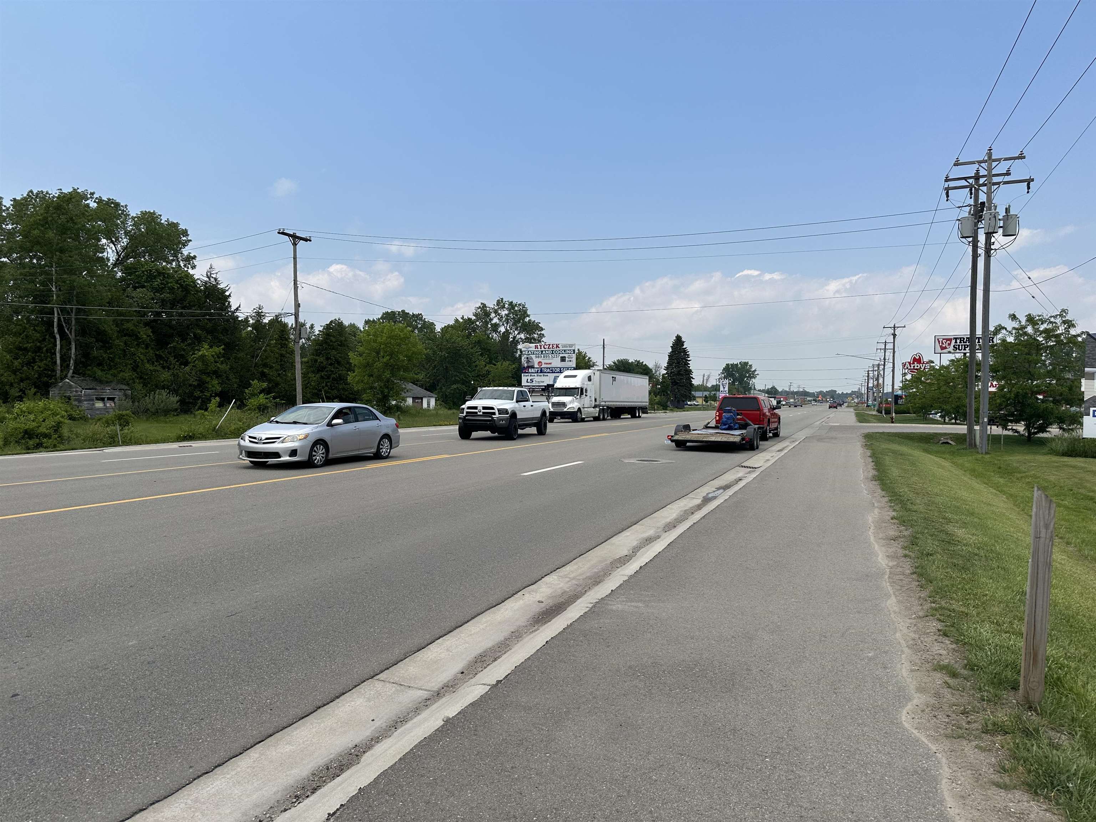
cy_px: 411
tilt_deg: -2.3
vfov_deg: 56.8
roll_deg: -1.7
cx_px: 548
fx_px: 760
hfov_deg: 71.6
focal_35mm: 24
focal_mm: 6.86
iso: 80
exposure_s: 1/4348
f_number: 1.78
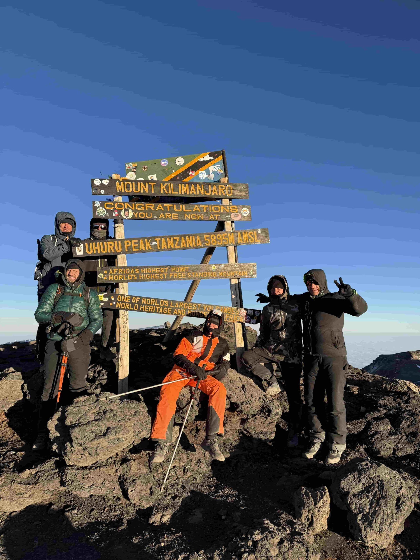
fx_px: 388
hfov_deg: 56.8
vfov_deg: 71.6
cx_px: 210
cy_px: 280
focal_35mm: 24
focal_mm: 6.76
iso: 80
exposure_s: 1/1585
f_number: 1.78
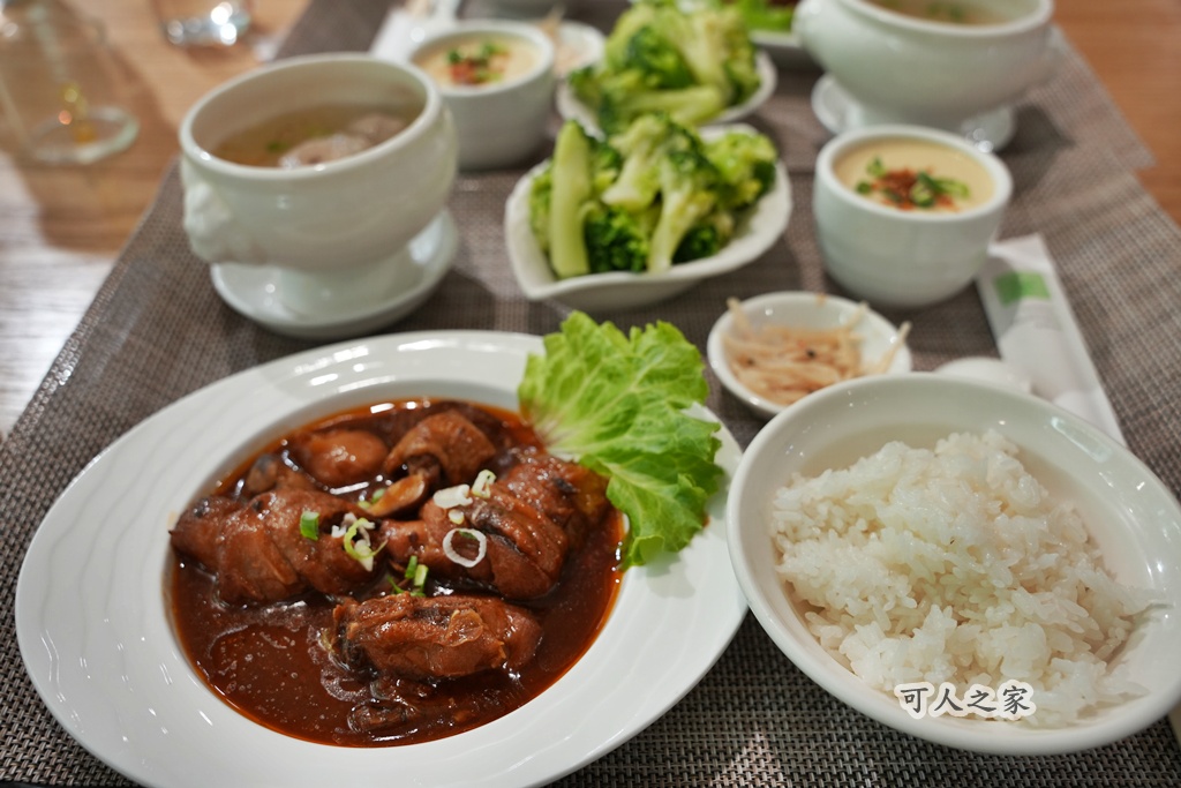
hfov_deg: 59.3
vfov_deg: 41.6
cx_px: 590
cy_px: 394
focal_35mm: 32
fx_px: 1037
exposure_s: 1/100
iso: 1000
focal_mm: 31.6
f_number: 5
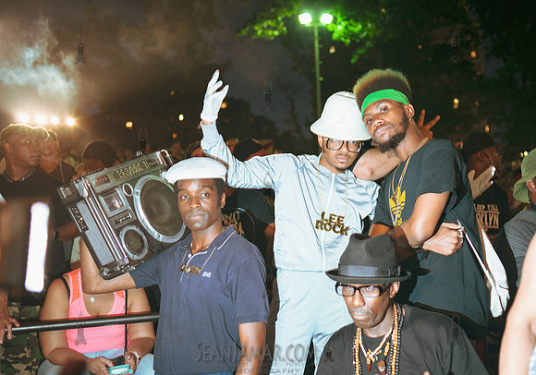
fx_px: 640
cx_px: 309
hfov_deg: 45.3
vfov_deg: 32.6
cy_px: 219
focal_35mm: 42
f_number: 2.8
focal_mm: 35
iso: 1600
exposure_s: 1/40
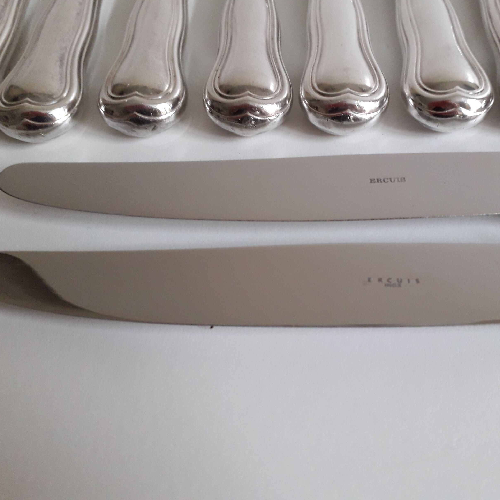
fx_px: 523
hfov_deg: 51.0
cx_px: 284
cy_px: 249
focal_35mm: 32
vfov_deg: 51.1
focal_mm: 3.6
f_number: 1.9
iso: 160
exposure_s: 1/25
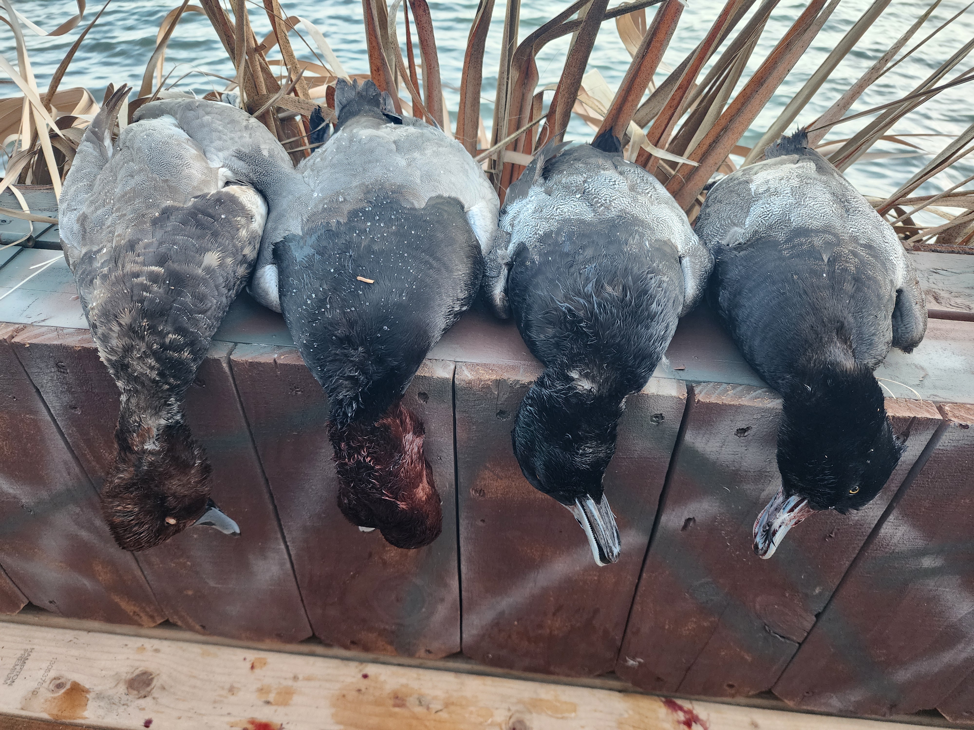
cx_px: 487
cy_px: 365
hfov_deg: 73.9
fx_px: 647
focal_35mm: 23
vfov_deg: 58.9
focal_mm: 6.4
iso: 400
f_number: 1.8
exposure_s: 1/120
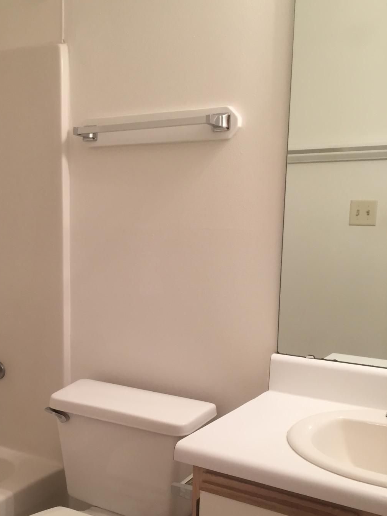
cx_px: 104
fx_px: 641
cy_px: 330
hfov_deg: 33.0
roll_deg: -0.7
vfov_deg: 43.4
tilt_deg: -10.6
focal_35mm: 43
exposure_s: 1/30
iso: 64
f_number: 2.2
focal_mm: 4.15
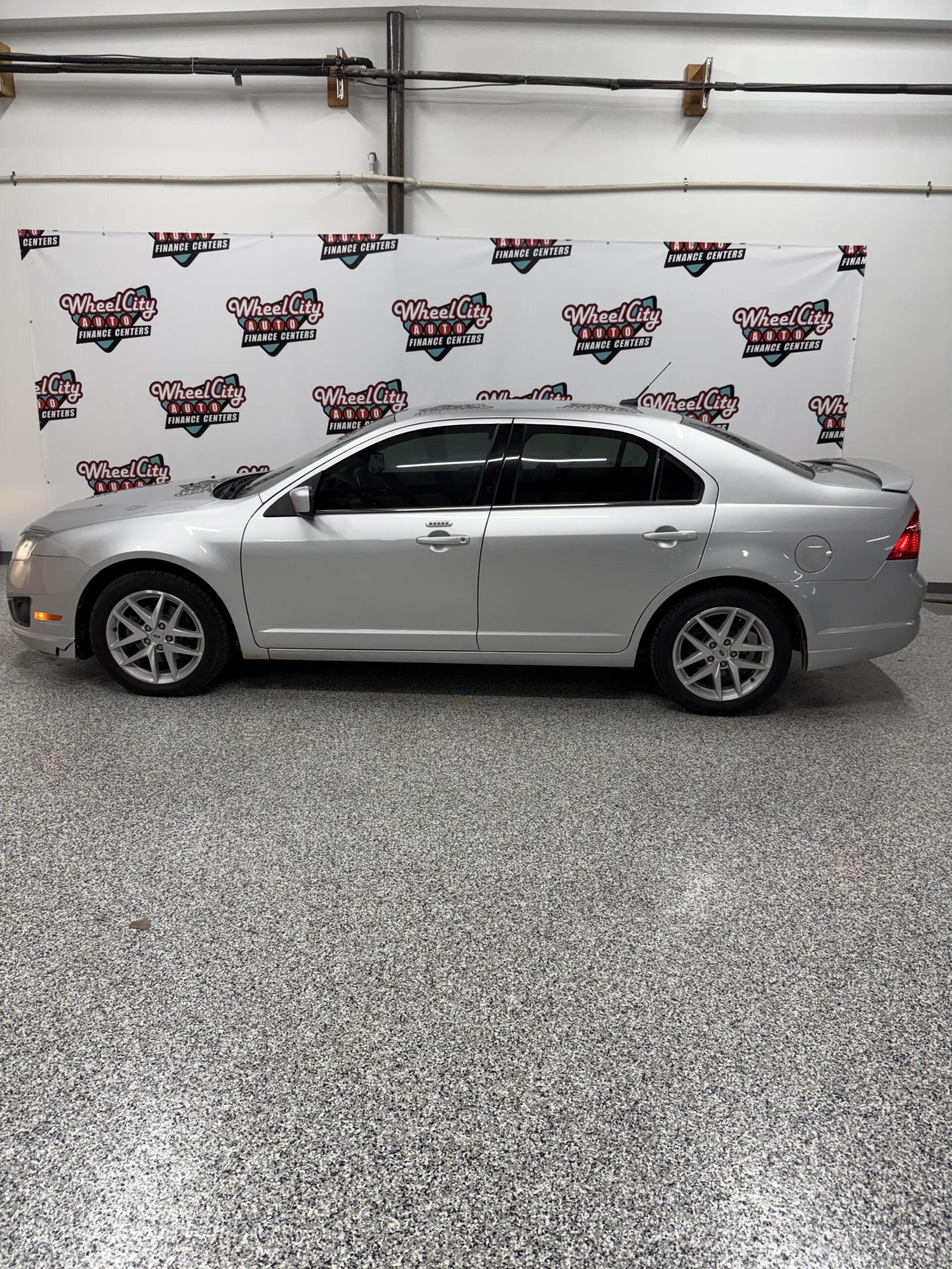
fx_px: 880
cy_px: 634
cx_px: 476
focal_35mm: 24
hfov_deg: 56.8
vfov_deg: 71.6
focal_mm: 6.76
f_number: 1.78
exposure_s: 1/120
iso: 160
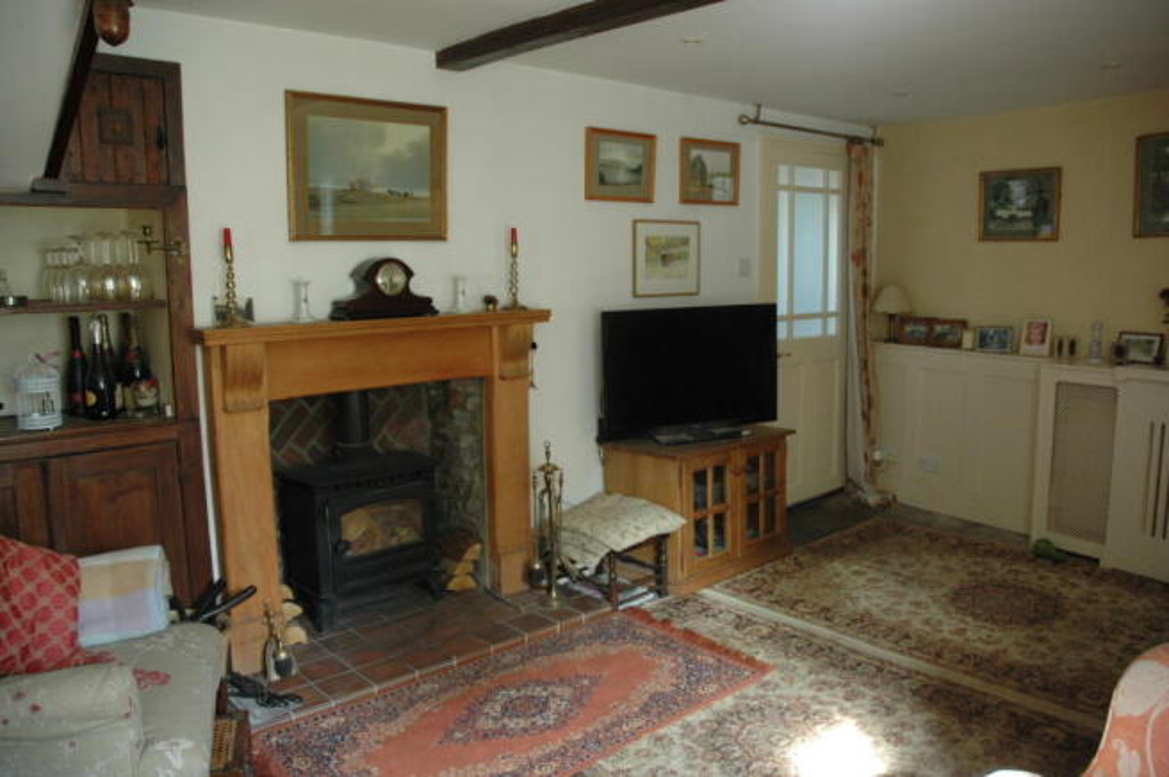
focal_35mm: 27
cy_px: 388
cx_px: 584
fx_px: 876
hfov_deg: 67.4
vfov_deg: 47.8
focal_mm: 18
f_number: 3.5
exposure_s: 1/30
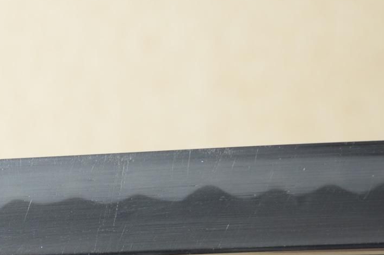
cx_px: 19
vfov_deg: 3.7
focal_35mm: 372
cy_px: 193
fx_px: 3963
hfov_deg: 5.5
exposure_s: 1/2
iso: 400
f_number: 11
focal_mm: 125
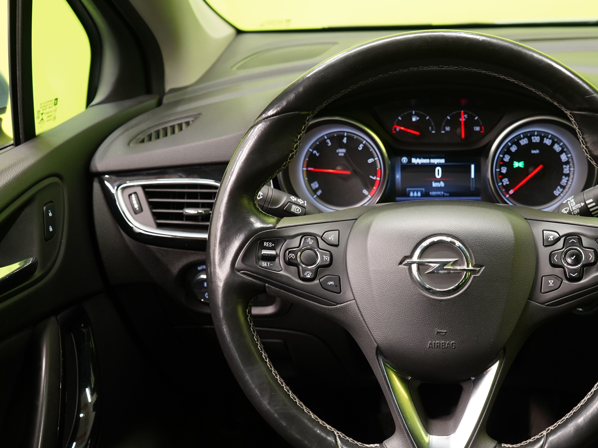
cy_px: 269
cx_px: 441
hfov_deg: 41.8
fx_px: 760
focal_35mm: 44
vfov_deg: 32.8
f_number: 5
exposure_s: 1/20
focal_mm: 30
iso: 1250
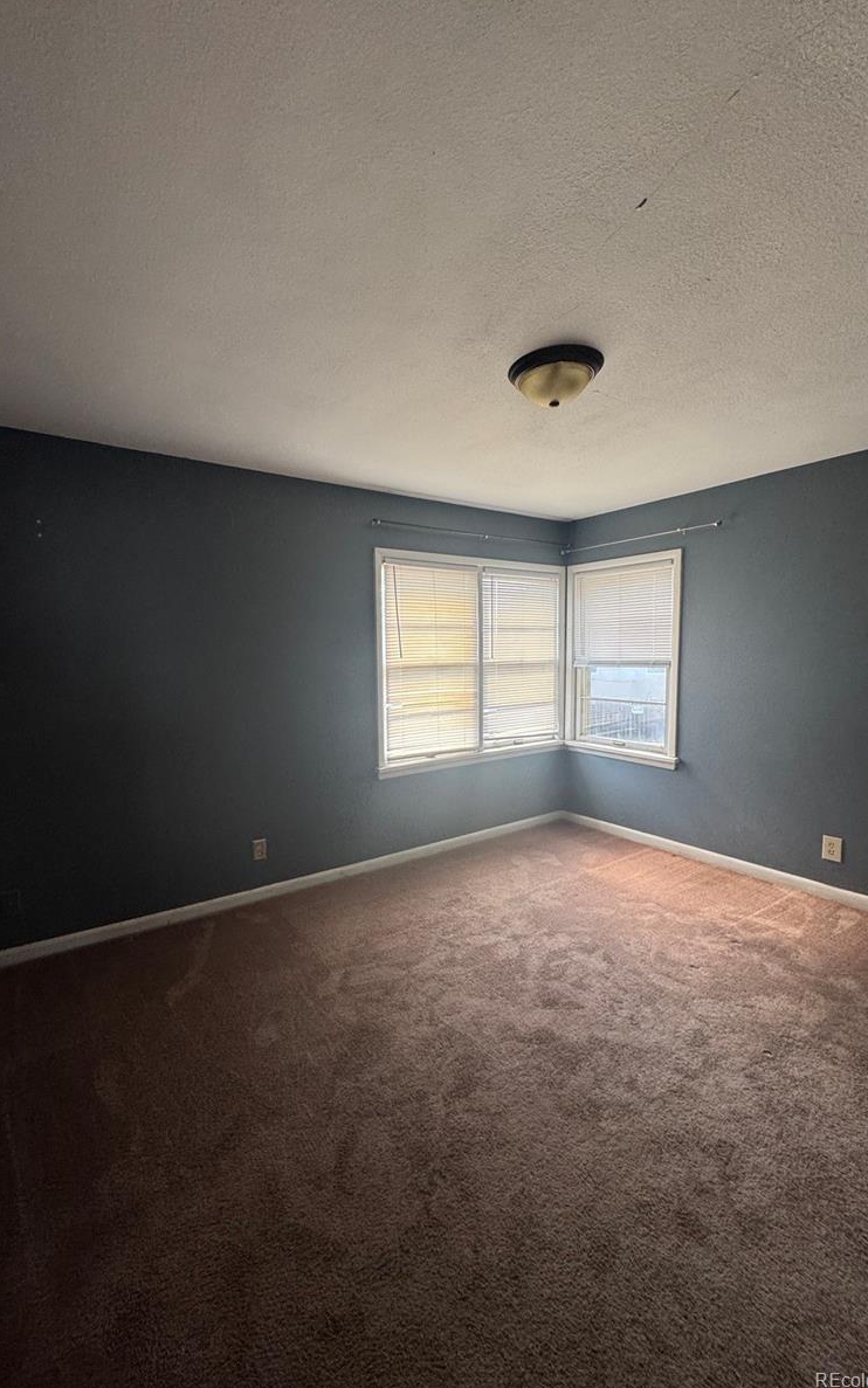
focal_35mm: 15
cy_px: 693
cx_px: 393
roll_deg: +0.4
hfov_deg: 74.6
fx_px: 568
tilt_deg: -4.5
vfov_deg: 101.5
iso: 200
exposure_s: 1/99
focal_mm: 2.22
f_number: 2.2
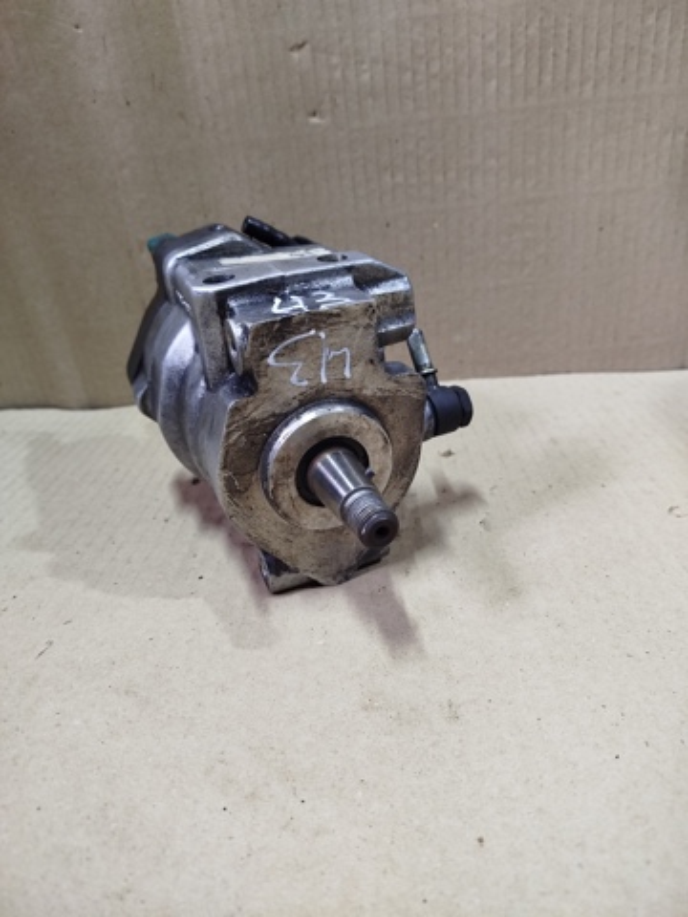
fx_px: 636
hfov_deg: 56.8
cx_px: 344
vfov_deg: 71.6
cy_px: 458
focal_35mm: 24
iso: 640
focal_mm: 5.31
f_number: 1.7
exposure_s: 1/33
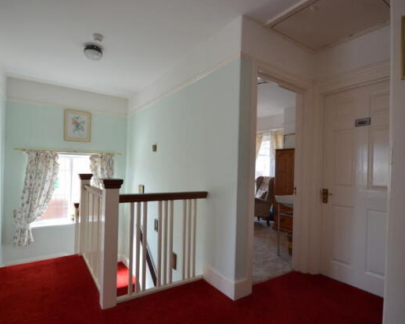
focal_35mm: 18
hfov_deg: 86.3
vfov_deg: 73.7
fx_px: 216
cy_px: 170
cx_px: 193
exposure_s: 1/100
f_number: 5
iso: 400
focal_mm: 10
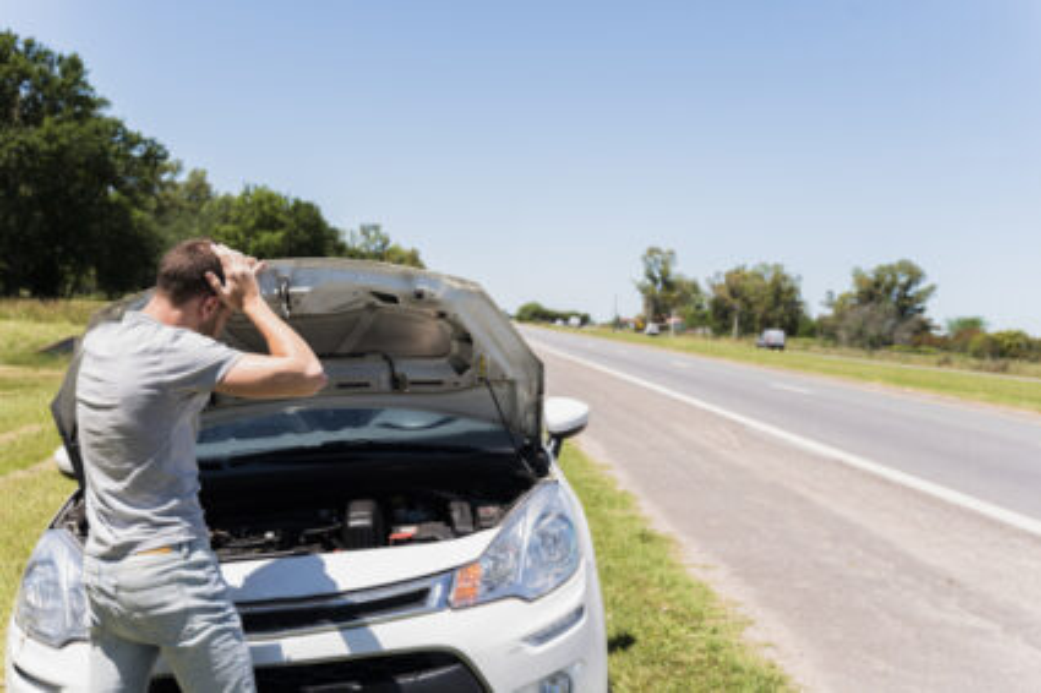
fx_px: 1098
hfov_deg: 50.7
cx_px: 520
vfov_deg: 35.0
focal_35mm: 38
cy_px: 346
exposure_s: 1/400
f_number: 4.5
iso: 80
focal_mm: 38
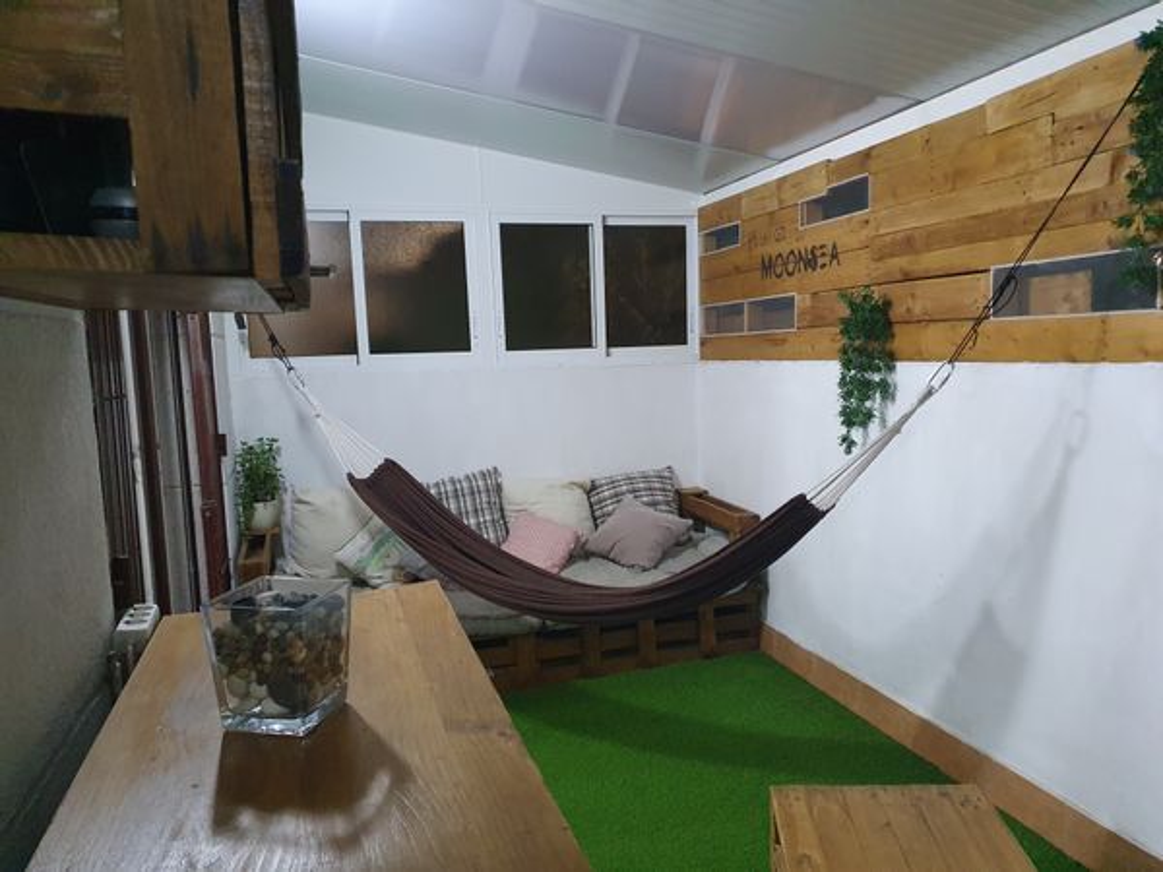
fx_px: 874
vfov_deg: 53.1
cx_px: 582
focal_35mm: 26
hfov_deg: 67.3
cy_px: 436
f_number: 1.5
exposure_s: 1/50
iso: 640
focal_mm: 4.32
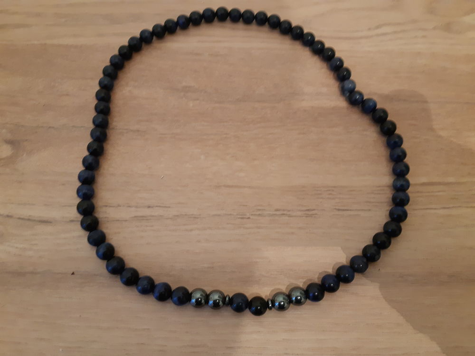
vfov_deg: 53.1
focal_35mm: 26
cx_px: 238
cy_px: 178
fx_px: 357
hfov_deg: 67.3
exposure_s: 1/24
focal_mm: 3.93
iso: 320
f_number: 1.7
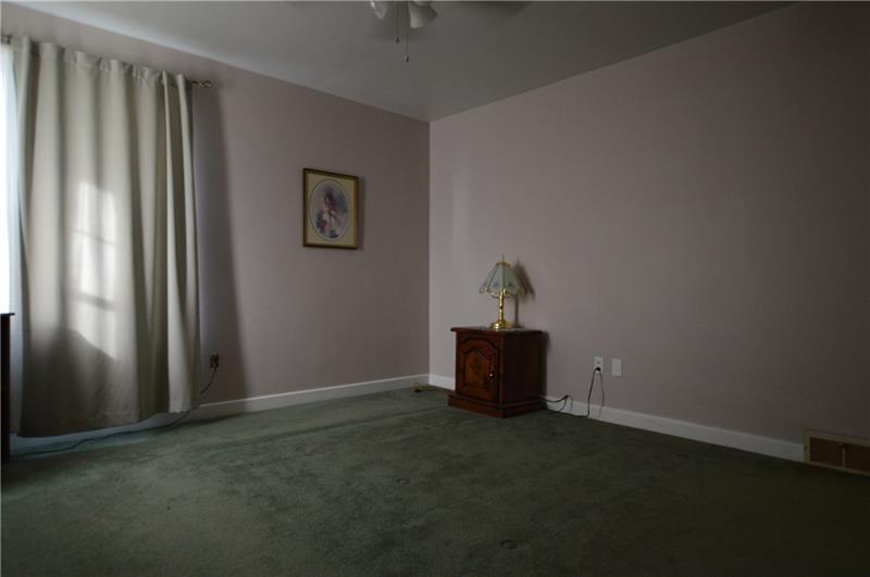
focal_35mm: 21
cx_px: 435
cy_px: 288
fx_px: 507
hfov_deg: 81.3
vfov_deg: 59.3
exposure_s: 1/40
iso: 800
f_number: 3.5
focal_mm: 14
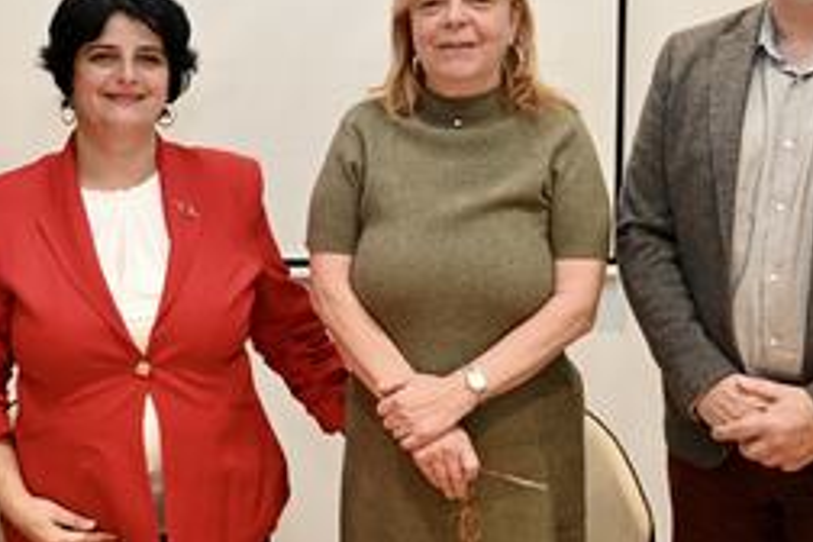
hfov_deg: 37.4
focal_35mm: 53
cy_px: 226
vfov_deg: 25.5
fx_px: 1195
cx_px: 313
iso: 2000
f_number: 4
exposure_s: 1/60
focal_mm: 28.5
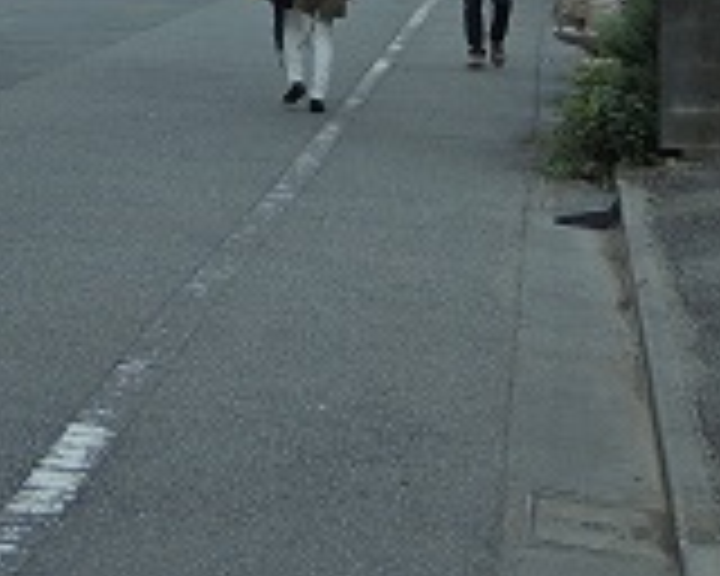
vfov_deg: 11.5
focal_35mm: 128
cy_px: -342
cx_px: 288
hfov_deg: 15.0
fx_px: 2728
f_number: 2.2
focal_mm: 7.6
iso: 80
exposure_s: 1/50
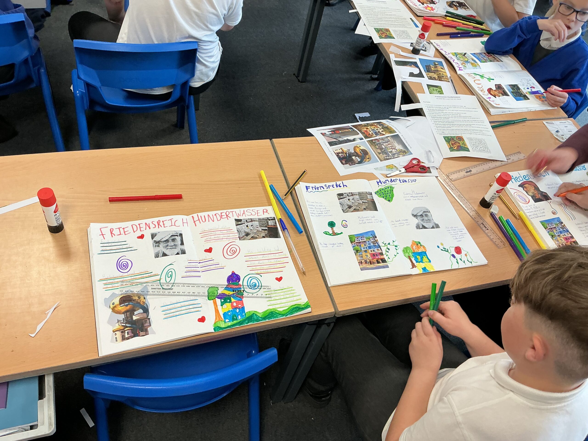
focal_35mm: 29
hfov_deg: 61.7
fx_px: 493
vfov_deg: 48.2
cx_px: 294
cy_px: 220
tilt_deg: -50.1
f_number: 1.8
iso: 40
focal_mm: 3
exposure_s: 1/60
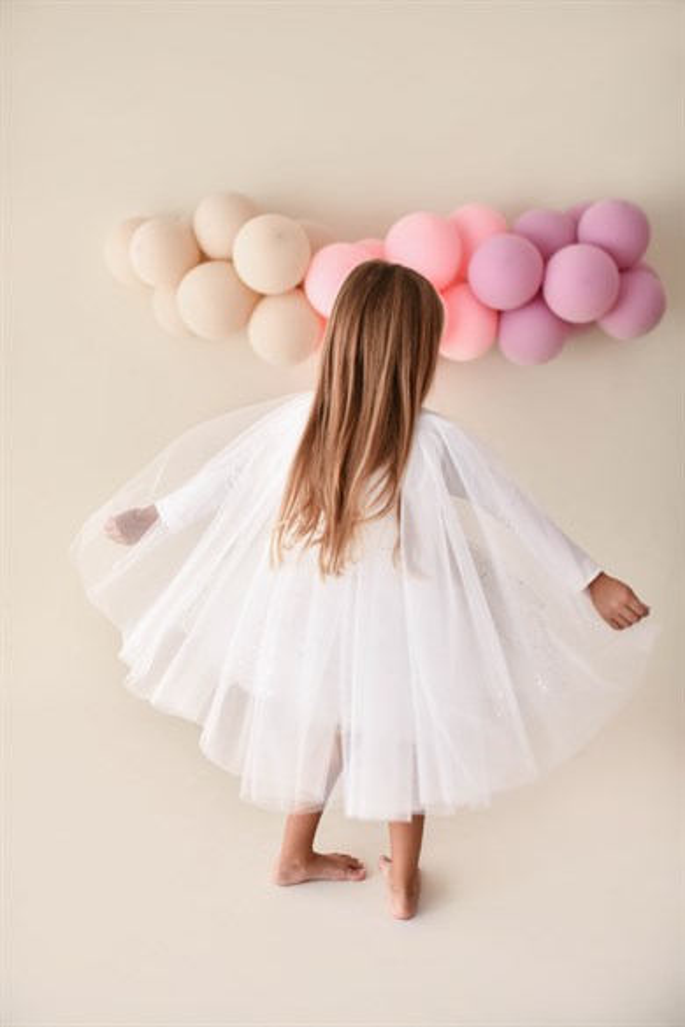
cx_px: 342
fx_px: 999
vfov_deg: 54.4
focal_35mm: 35
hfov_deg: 37.9
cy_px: 514
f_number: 2
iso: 80
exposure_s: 1/320
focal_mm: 35
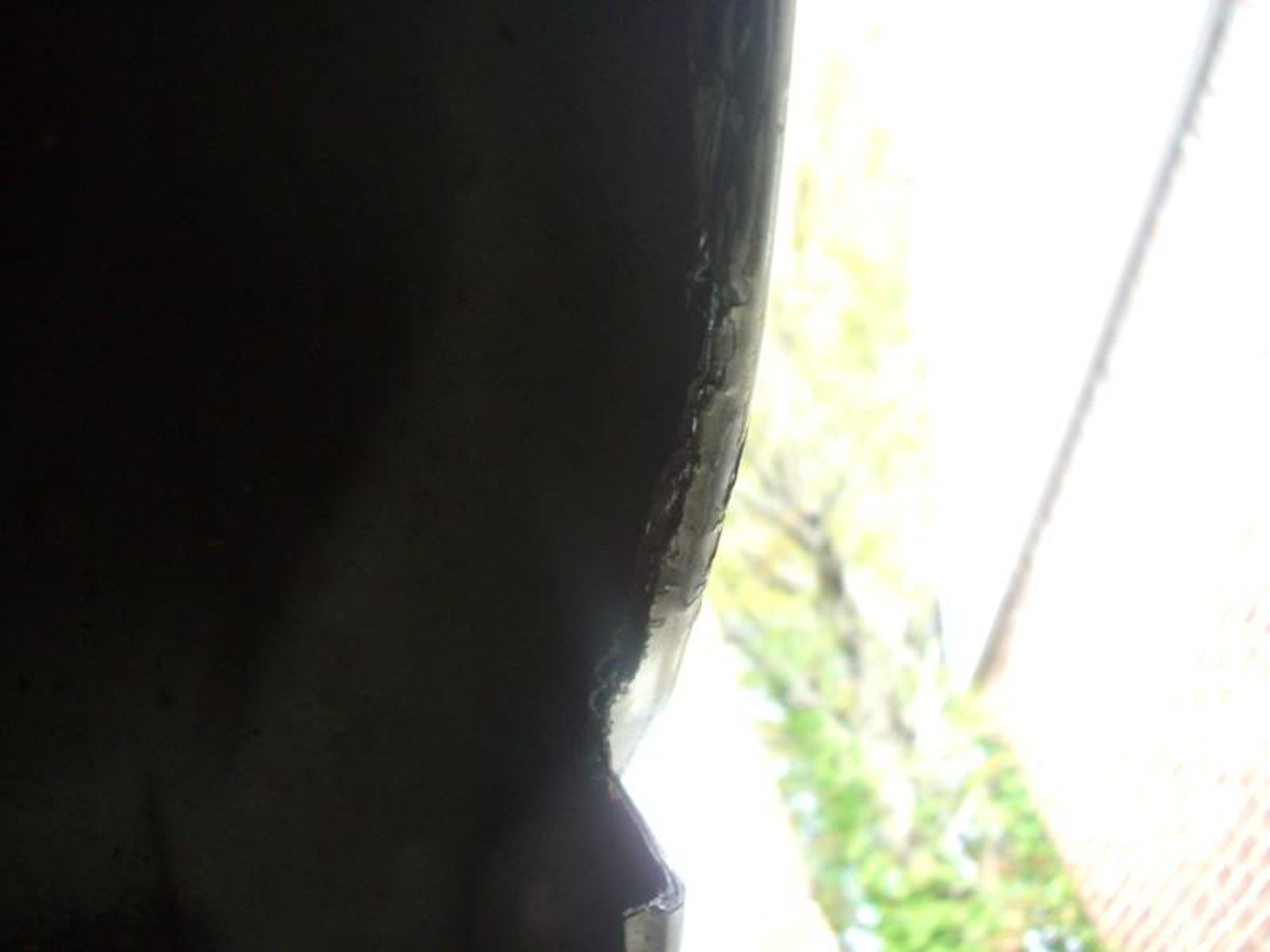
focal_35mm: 38
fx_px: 1394
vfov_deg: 37.7
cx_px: 635
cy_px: 476
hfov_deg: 49.0
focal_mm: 7.9
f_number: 2.8
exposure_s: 1/125
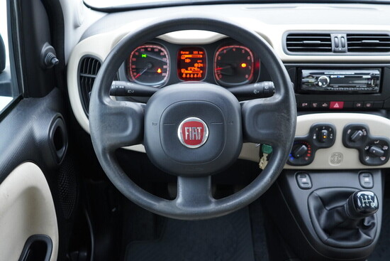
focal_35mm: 36
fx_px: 390
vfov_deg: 36.9
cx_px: 195
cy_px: 130
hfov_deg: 53.1
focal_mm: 24
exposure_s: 1/40
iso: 400
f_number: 2.8
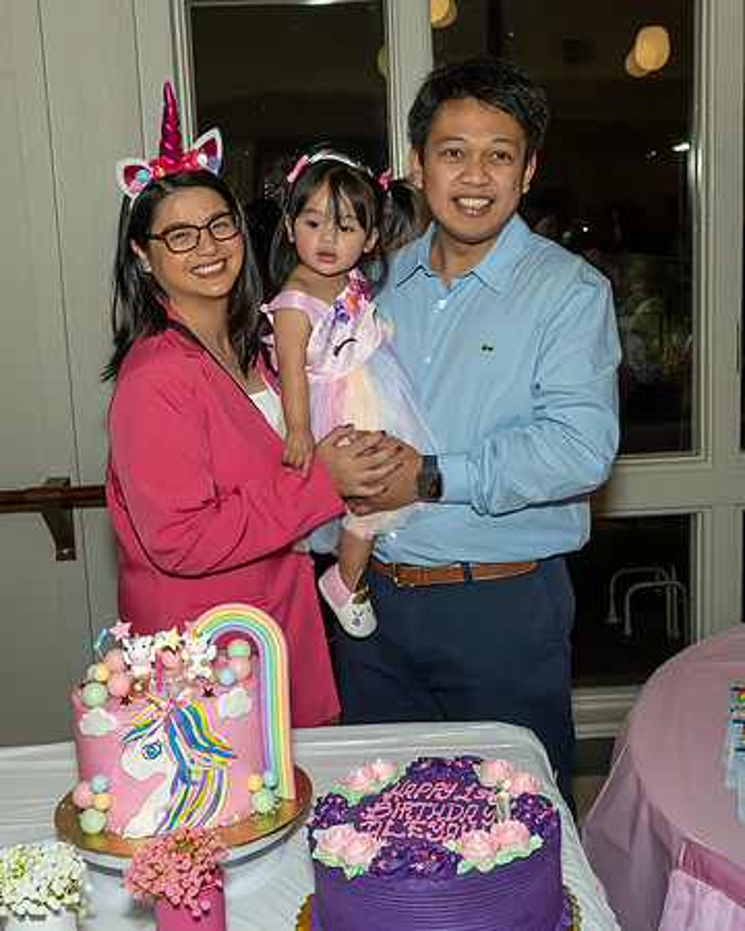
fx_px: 1162
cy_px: 437
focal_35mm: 42
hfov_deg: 35.5
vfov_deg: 43.6
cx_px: 393
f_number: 8
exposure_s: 1/250
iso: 1250
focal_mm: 19
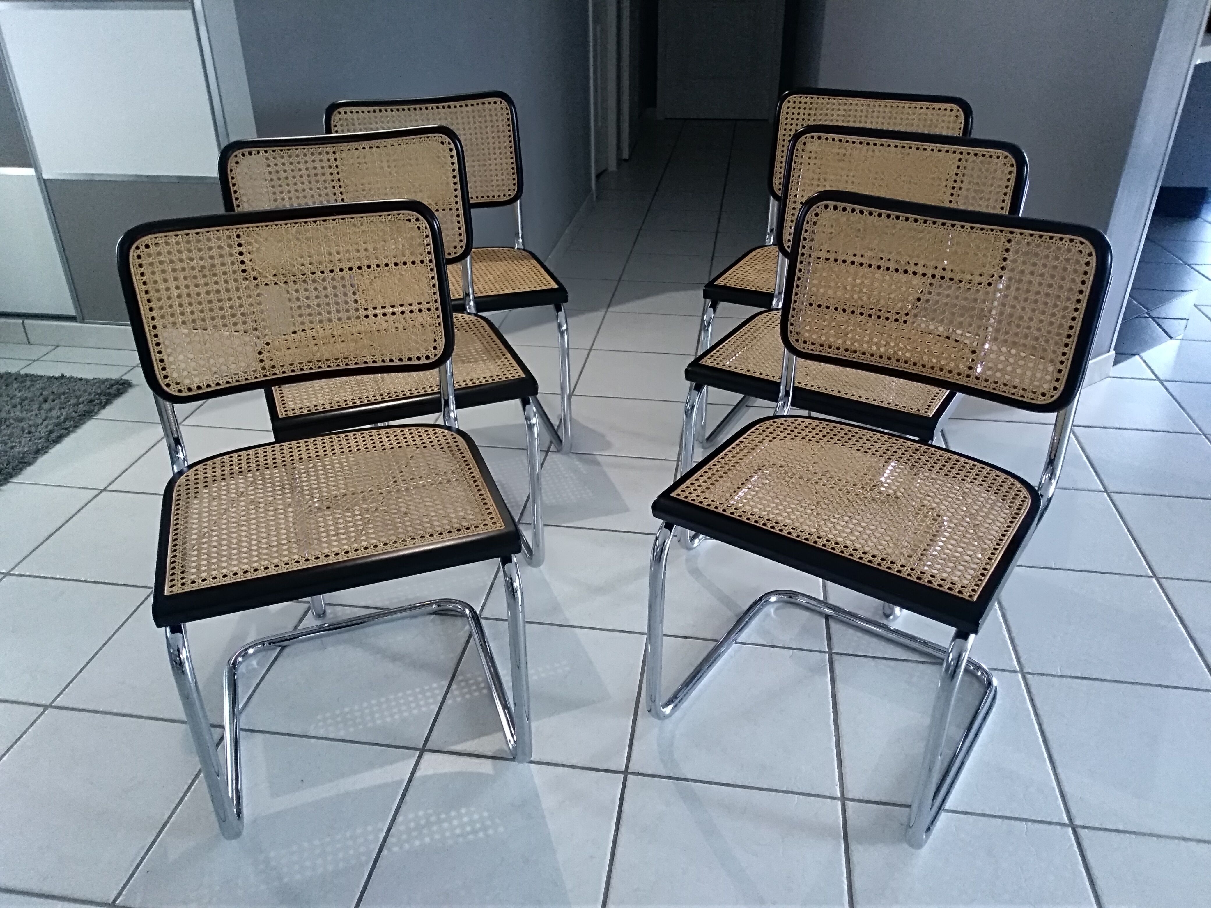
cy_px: 454
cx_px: 606
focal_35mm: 26
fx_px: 910
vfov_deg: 53.1
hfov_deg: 67.3
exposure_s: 1/33.3
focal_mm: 3.54
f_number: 2
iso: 657
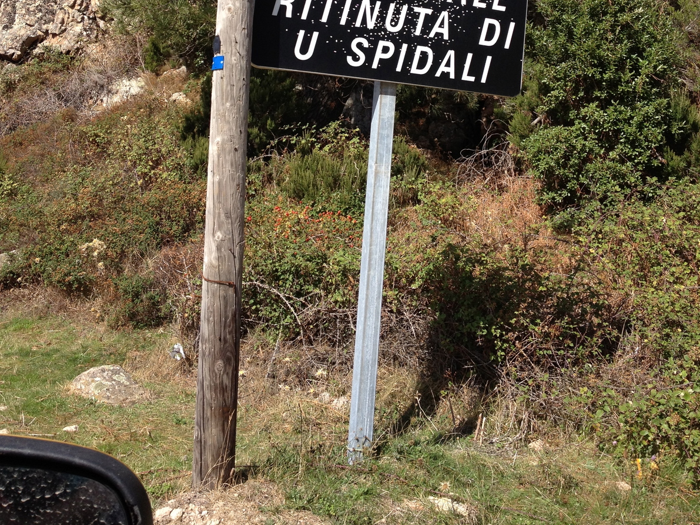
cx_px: 349
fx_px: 951
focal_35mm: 47
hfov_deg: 40.4
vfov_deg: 29.7
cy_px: 58
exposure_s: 1/1062
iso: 64
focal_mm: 4.28
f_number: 2.4
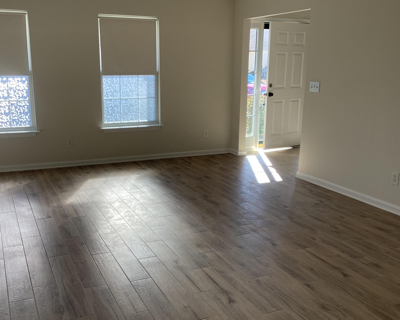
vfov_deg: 40.1
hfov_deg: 49.0
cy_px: 167
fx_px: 438
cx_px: 179
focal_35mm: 37
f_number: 2.4
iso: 25
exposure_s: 1/120
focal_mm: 3.3
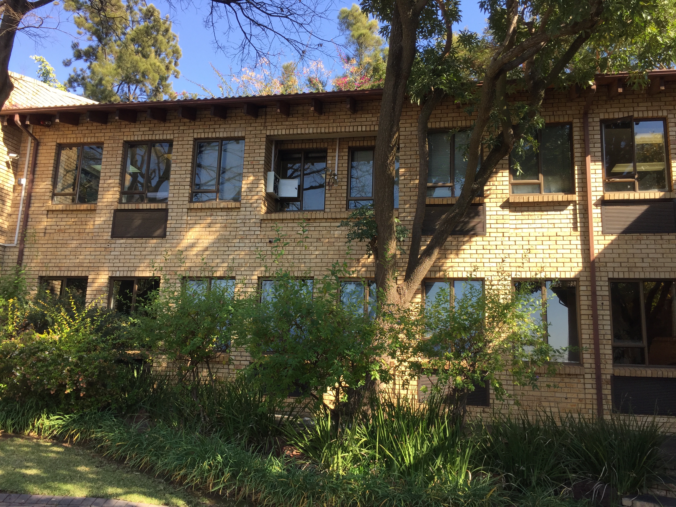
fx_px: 566
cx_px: 338
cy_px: 254
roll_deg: -3.1
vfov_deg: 48.2
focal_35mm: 29
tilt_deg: +13.1
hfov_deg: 61.7
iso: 32
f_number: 2.2
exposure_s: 1/377
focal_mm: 4.15
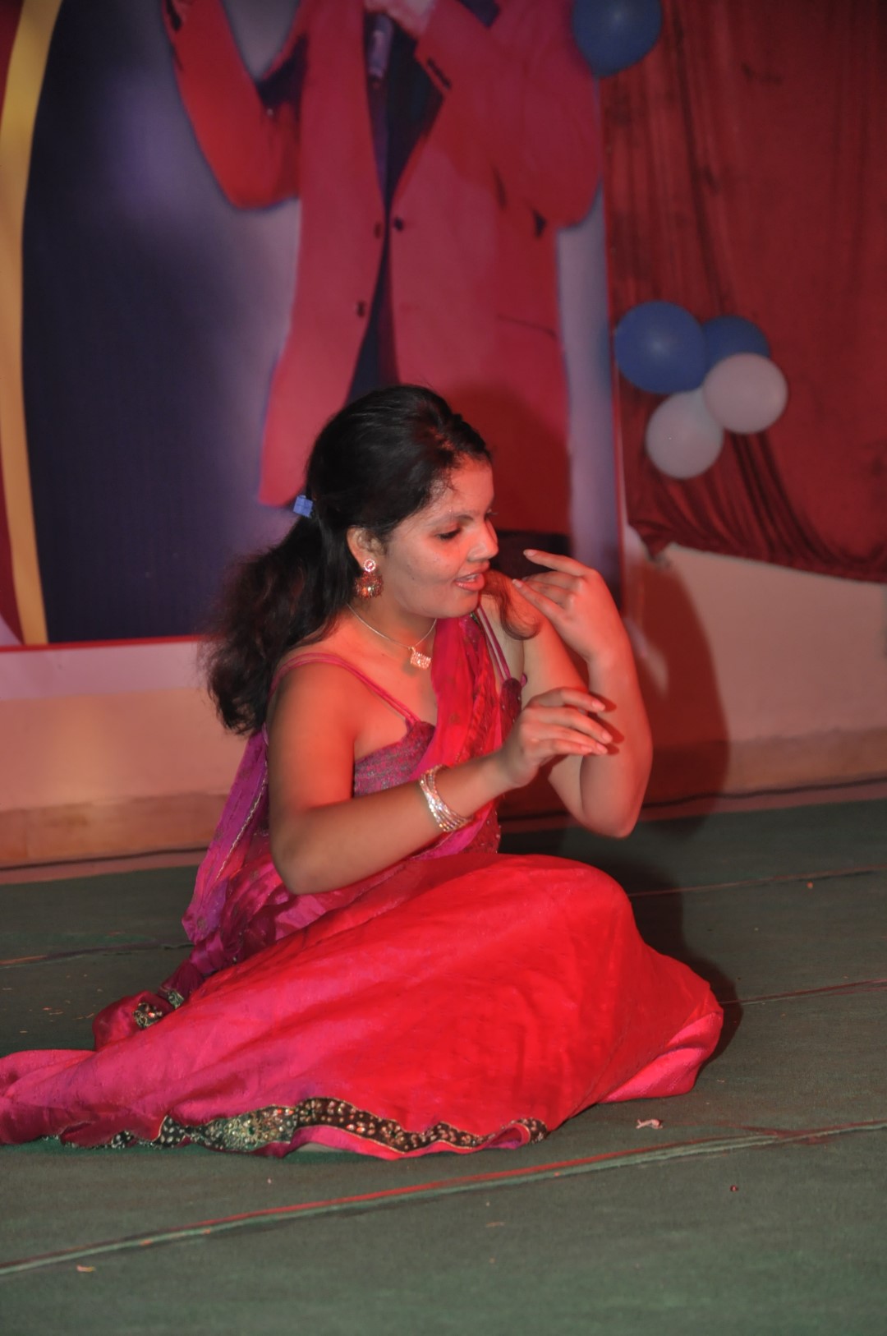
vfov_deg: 13.1
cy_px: 668
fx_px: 5835
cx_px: 444
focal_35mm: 158
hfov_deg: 8.7
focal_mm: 105
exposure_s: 1/125
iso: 800
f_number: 5.6
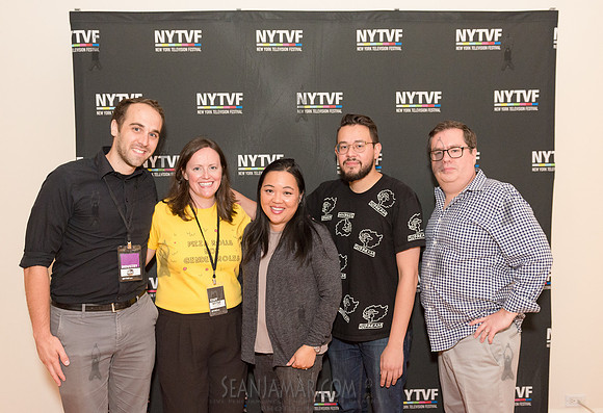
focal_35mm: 34
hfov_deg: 55.8
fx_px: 570
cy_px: 226
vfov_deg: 39.8
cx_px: 306
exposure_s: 1/400
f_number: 4
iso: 3200
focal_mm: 28
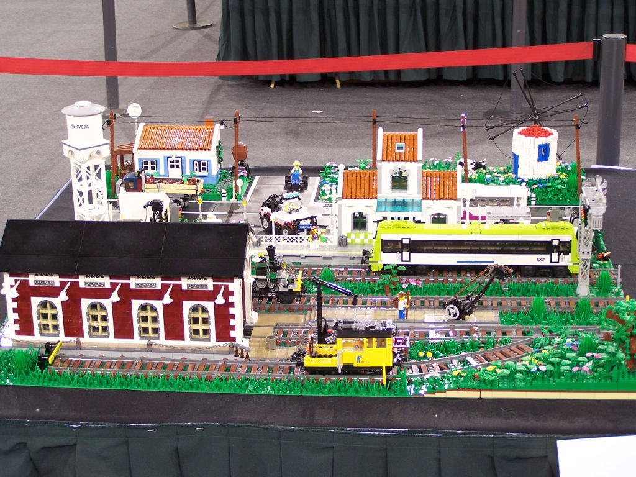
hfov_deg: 29.0
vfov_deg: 21.9
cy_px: 238
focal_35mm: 67
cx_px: 318
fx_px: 1231
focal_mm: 11.1
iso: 80
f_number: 3.2
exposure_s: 1/4
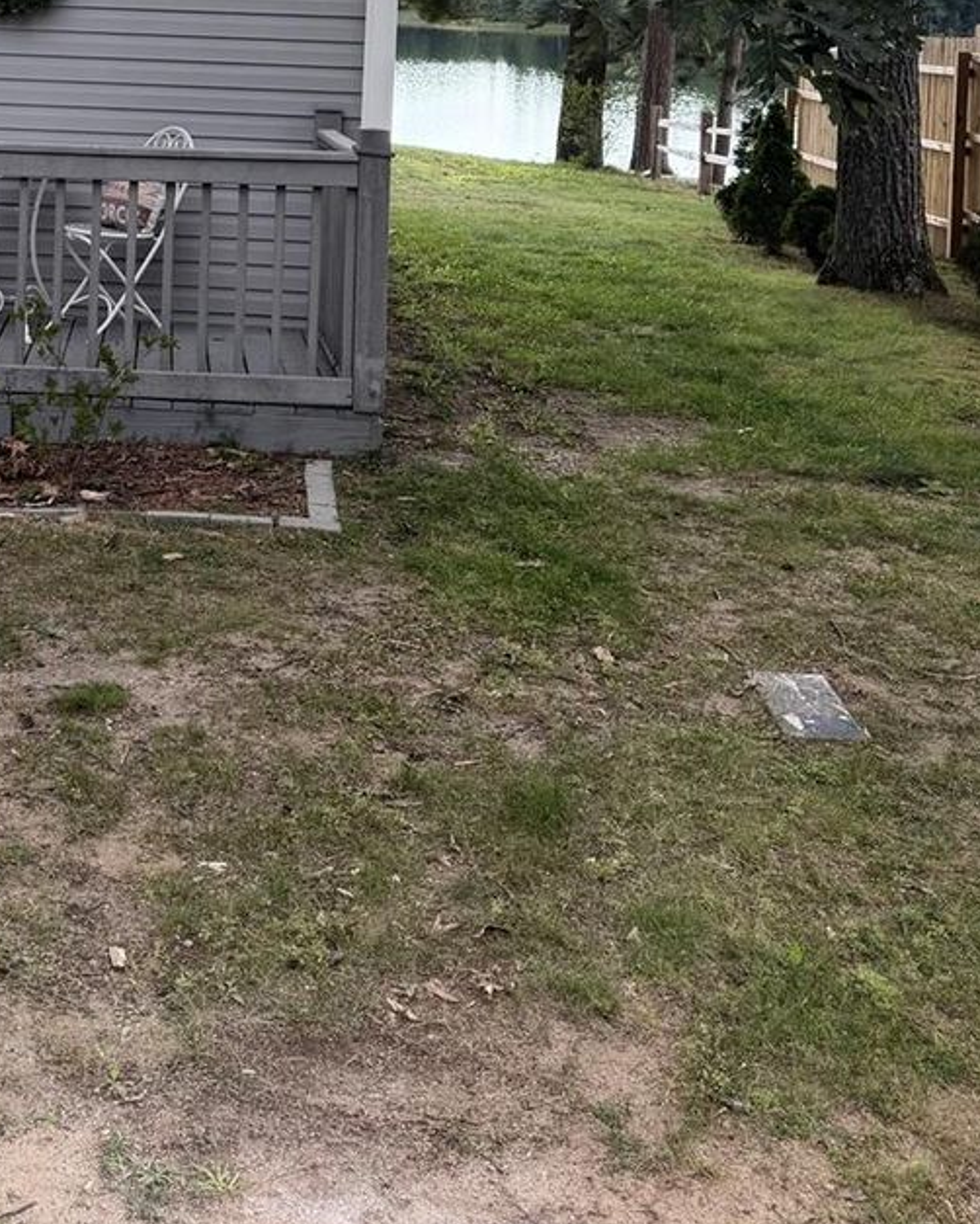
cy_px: -19
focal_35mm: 51
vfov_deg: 33.3
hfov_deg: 28.6
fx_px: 1848
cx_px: 100
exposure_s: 1/571
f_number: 1.78
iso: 100
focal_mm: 6.76
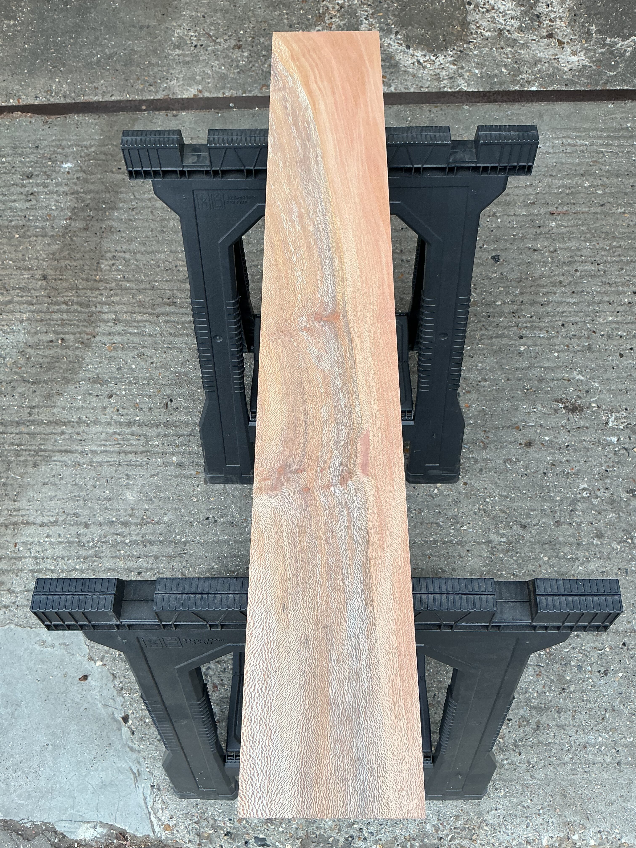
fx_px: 710
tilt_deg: -63.6
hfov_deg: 48.2
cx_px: 318
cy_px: 424
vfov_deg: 61.7
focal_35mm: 29
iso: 20
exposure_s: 1/100
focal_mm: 3
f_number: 1.8
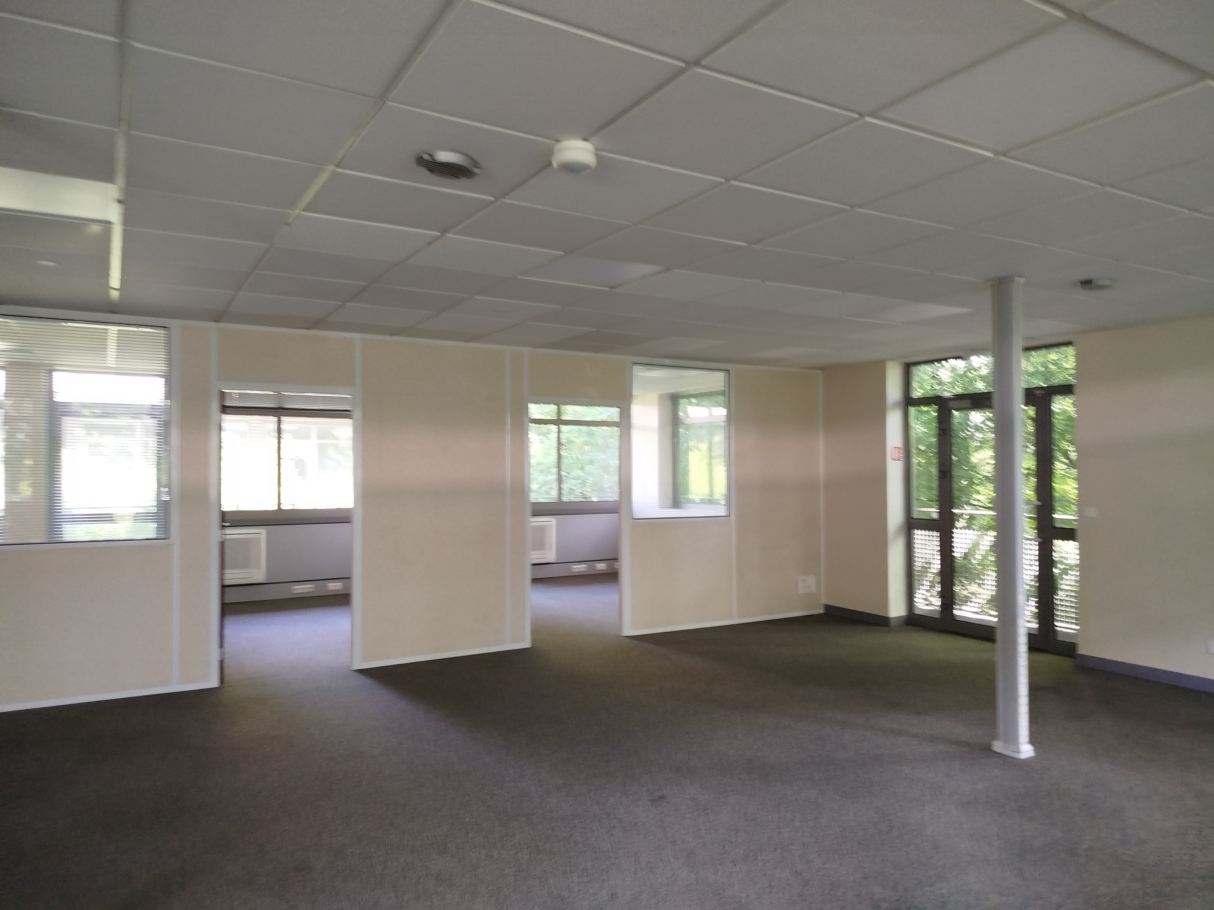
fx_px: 842
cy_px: 455
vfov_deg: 56.8
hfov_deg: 71.6
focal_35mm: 24
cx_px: 607
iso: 250
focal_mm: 5.31
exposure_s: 1/33
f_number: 1.7
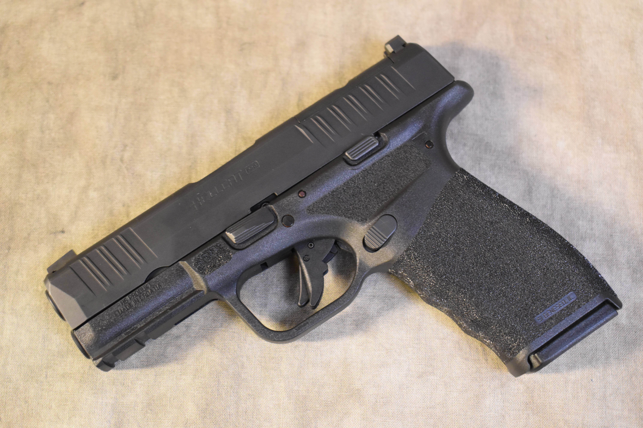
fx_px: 1072
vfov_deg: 22.6
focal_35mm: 60
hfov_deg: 33.4
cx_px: 322
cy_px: 214
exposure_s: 1/15
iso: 3200
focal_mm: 40
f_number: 4.8
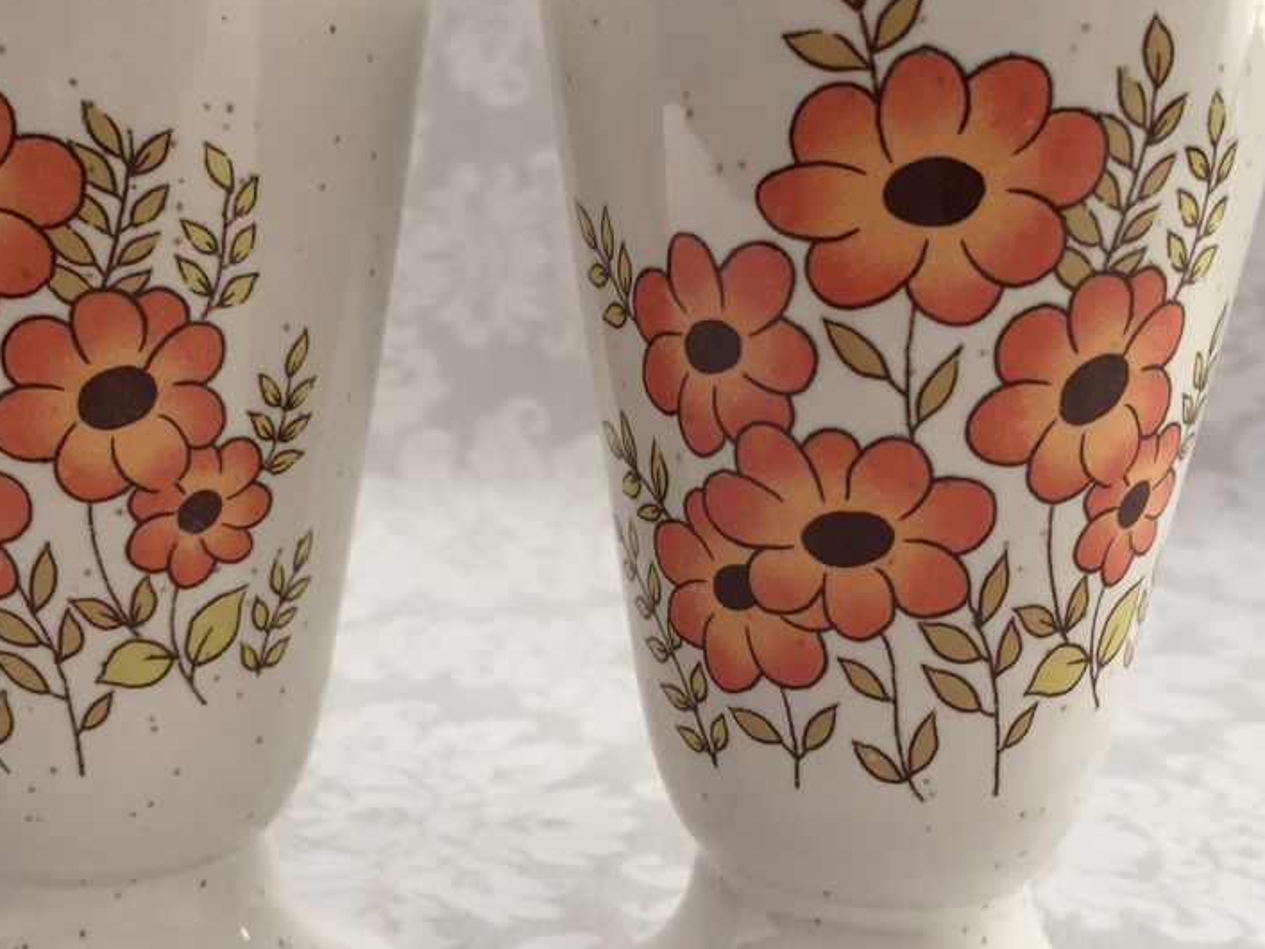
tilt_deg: -11.0
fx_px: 1498
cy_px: 519
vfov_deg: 35.1
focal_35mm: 41
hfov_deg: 45.7
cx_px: 573
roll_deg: +0.2
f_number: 2.2
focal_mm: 4.15
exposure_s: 1/33
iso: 100
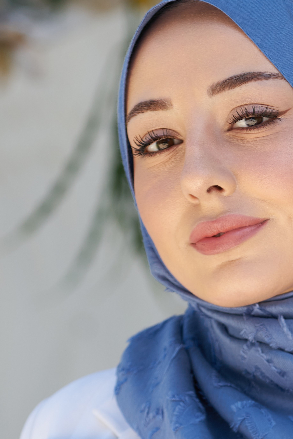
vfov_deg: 5.3
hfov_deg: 3.5
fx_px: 4747
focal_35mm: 389
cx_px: 305
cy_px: 475
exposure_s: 1/320
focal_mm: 135
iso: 100
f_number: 4
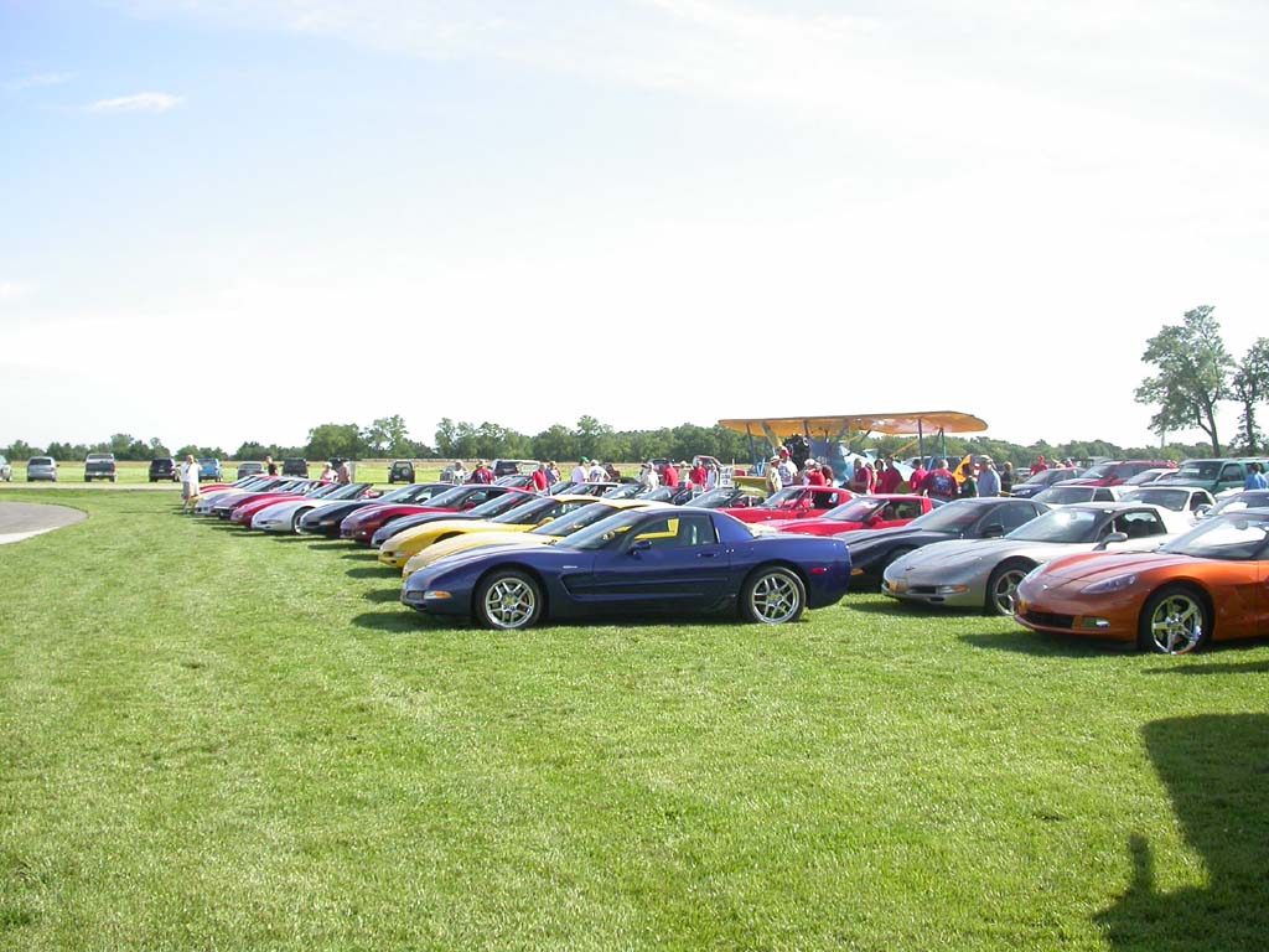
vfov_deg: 37.7
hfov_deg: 49.0
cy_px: 476
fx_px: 1393
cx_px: 634
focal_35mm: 38
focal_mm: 7.85
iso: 100
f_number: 2.6
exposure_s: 1/1000
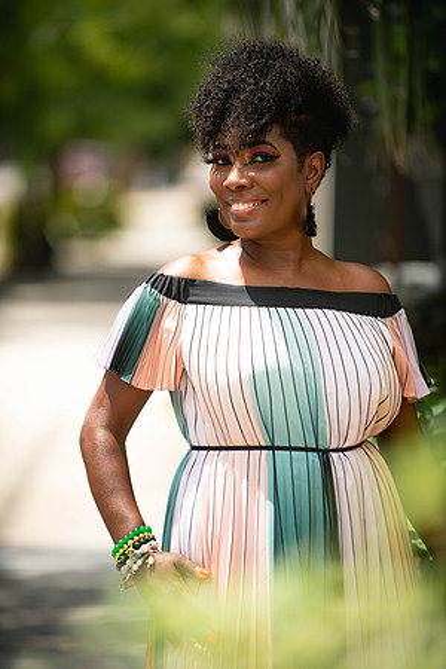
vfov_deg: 14.7
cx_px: 223
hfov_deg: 9.8
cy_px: 334
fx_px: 2601
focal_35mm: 140
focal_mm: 140
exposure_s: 1/1250
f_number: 2.8
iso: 160
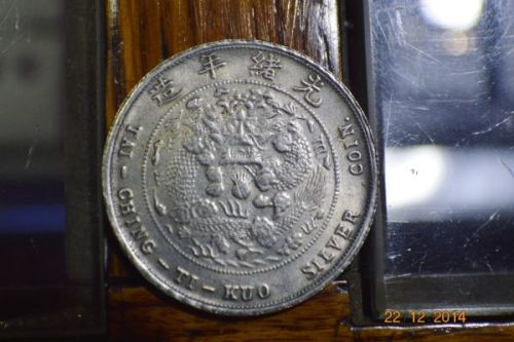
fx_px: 1177
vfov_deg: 16.5
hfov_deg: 24.6
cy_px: 171
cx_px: 257
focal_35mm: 82
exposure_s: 1/500
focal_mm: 55
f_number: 5.6
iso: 500
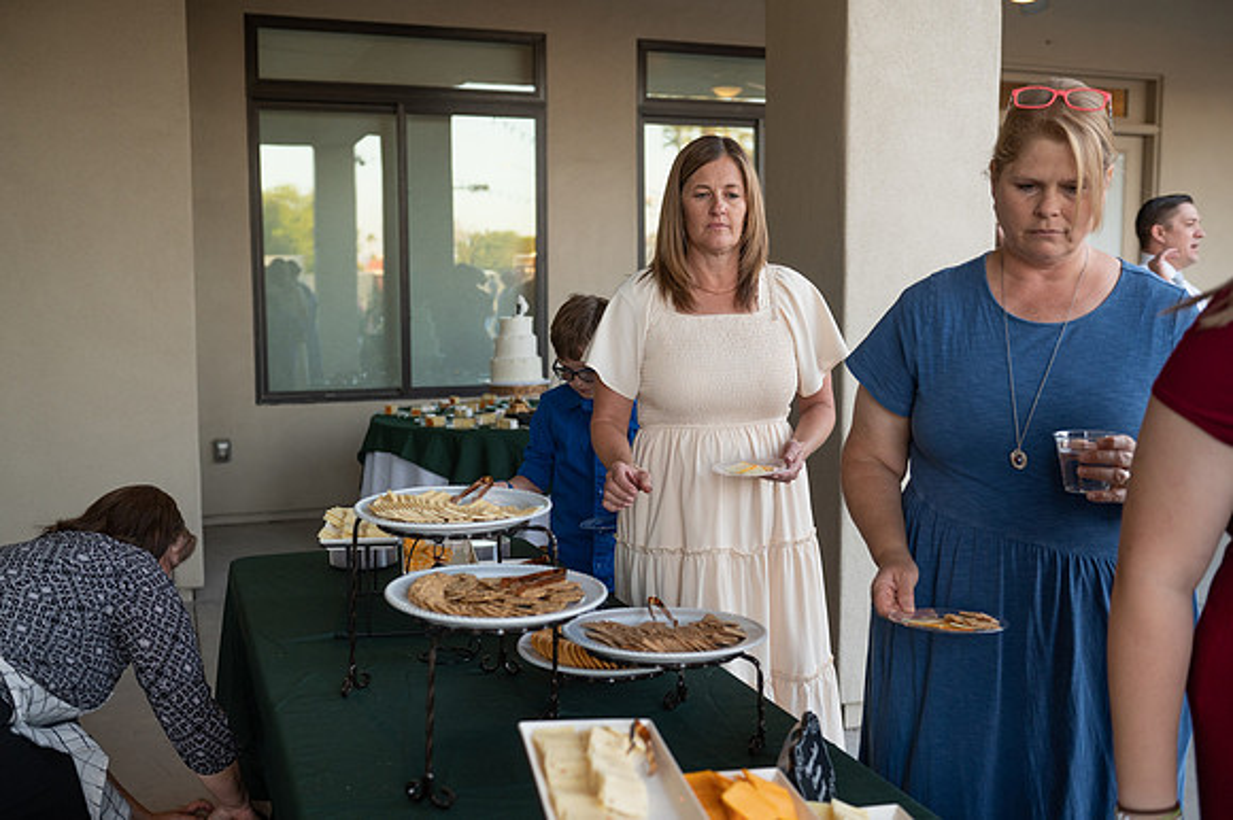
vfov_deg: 36.8
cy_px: 410
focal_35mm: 36
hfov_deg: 53.2
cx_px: 616
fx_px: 1232
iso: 800
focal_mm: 36
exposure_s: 1/320
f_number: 3.2
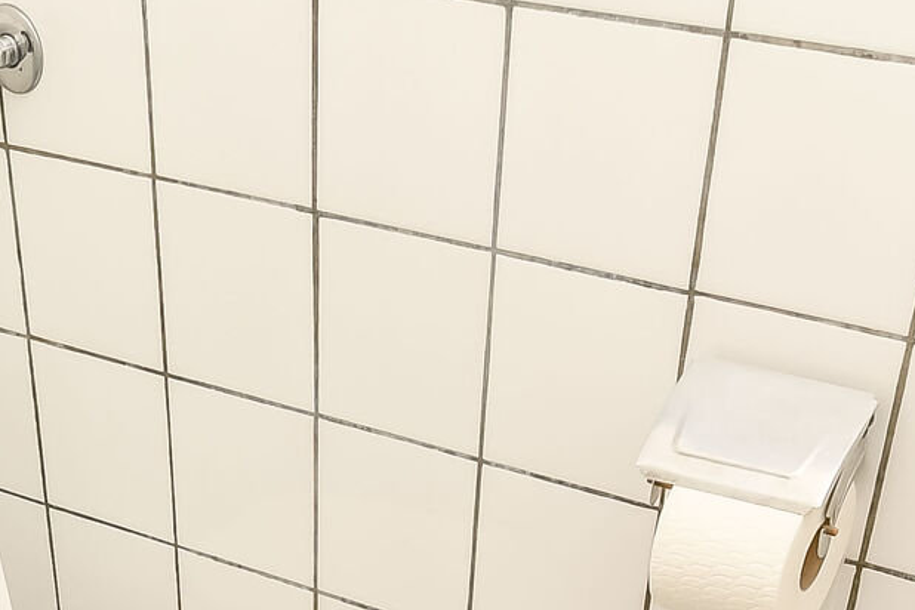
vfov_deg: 16.4
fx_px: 1728
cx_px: 261
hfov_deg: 29.3
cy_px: 1141
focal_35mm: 68
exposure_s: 1/100
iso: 160
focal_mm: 10
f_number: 7.1
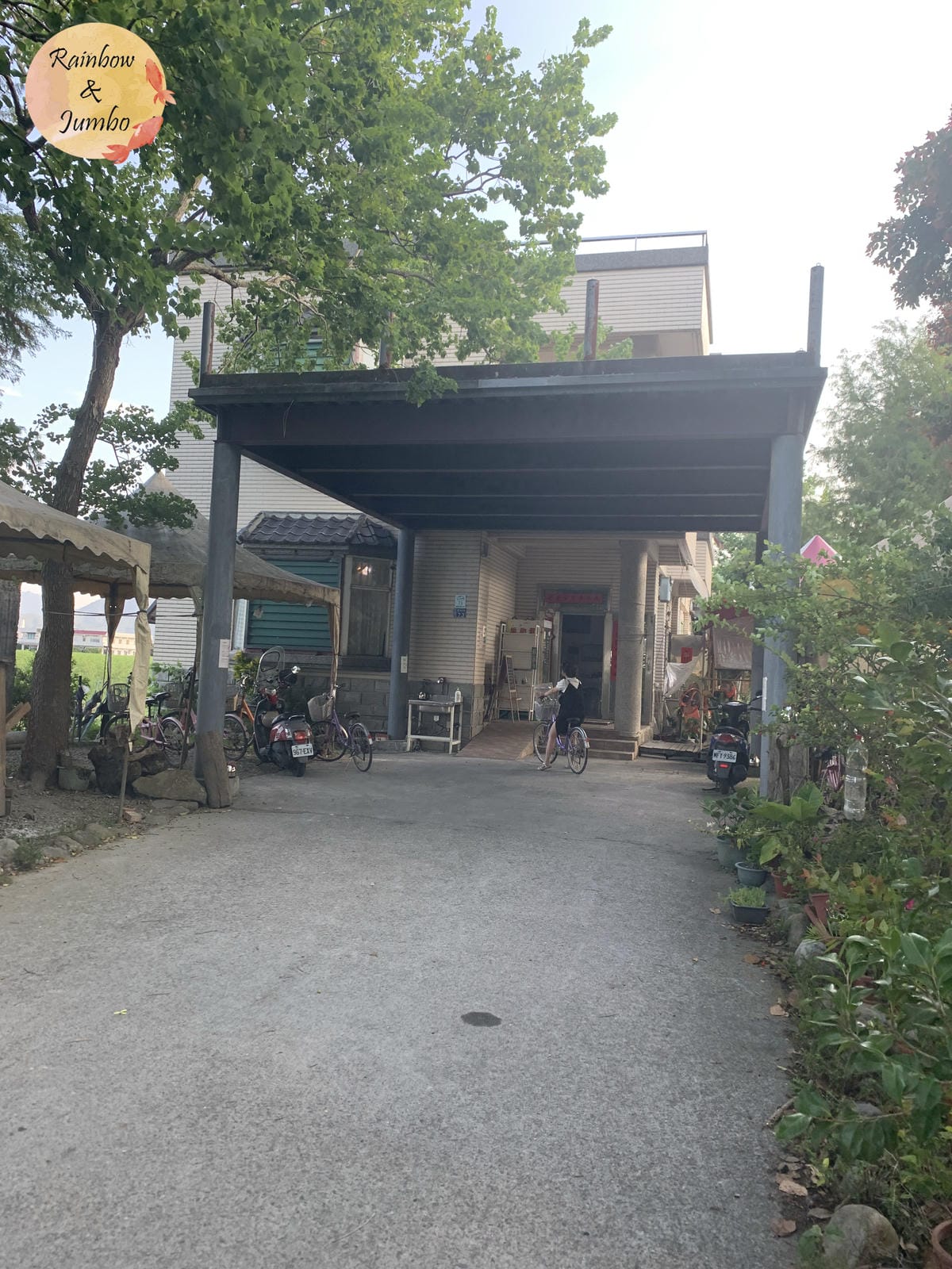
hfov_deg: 53.1
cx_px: 476
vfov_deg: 67.3
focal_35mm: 26
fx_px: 953
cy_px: 634
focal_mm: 4.25
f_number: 1.8
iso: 25
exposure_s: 1/122
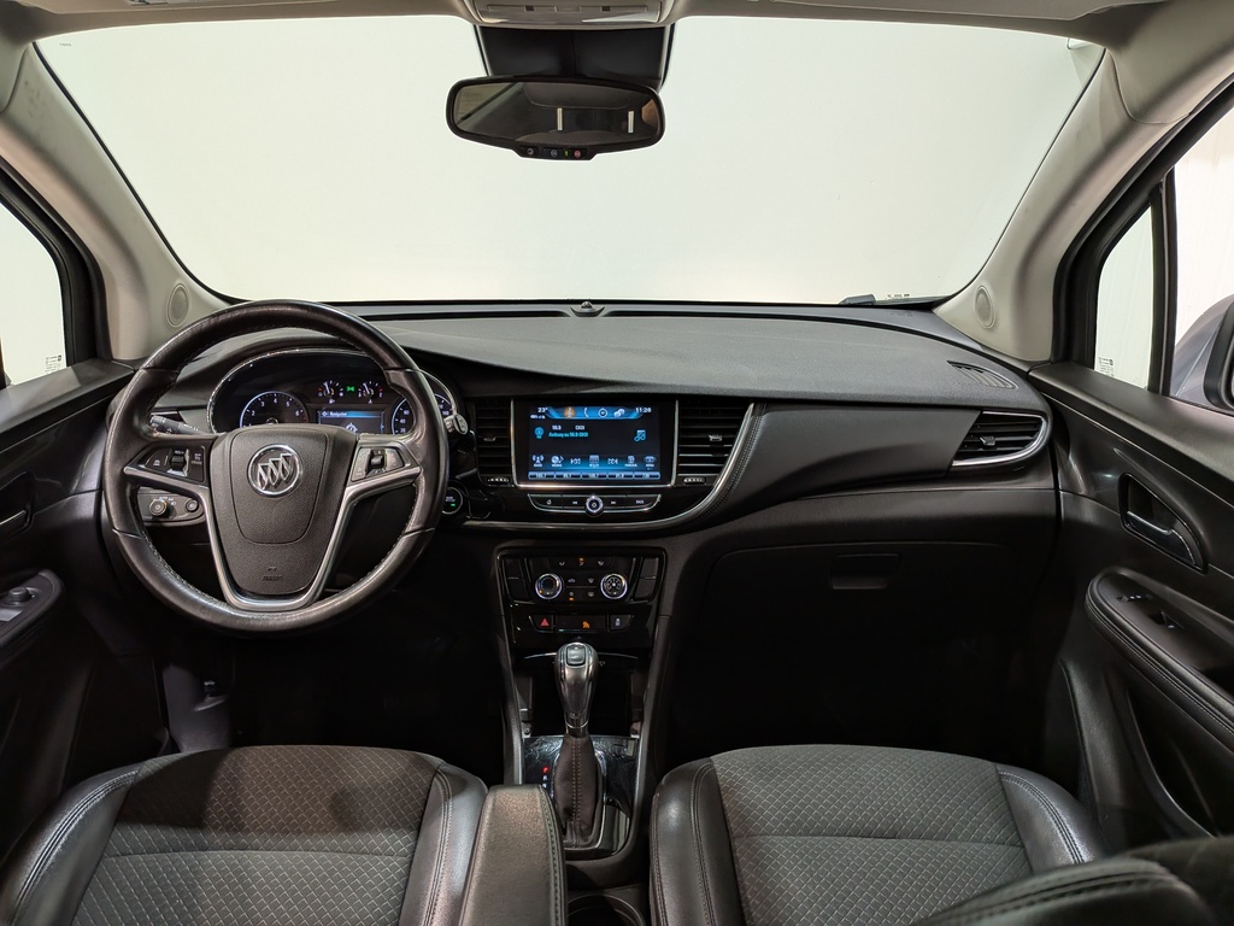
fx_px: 856
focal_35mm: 24
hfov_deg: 71.6
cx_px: 617
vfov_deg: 56.8
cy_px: 463
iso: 47
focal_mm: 4.53
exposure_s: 1/24
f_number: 1.7
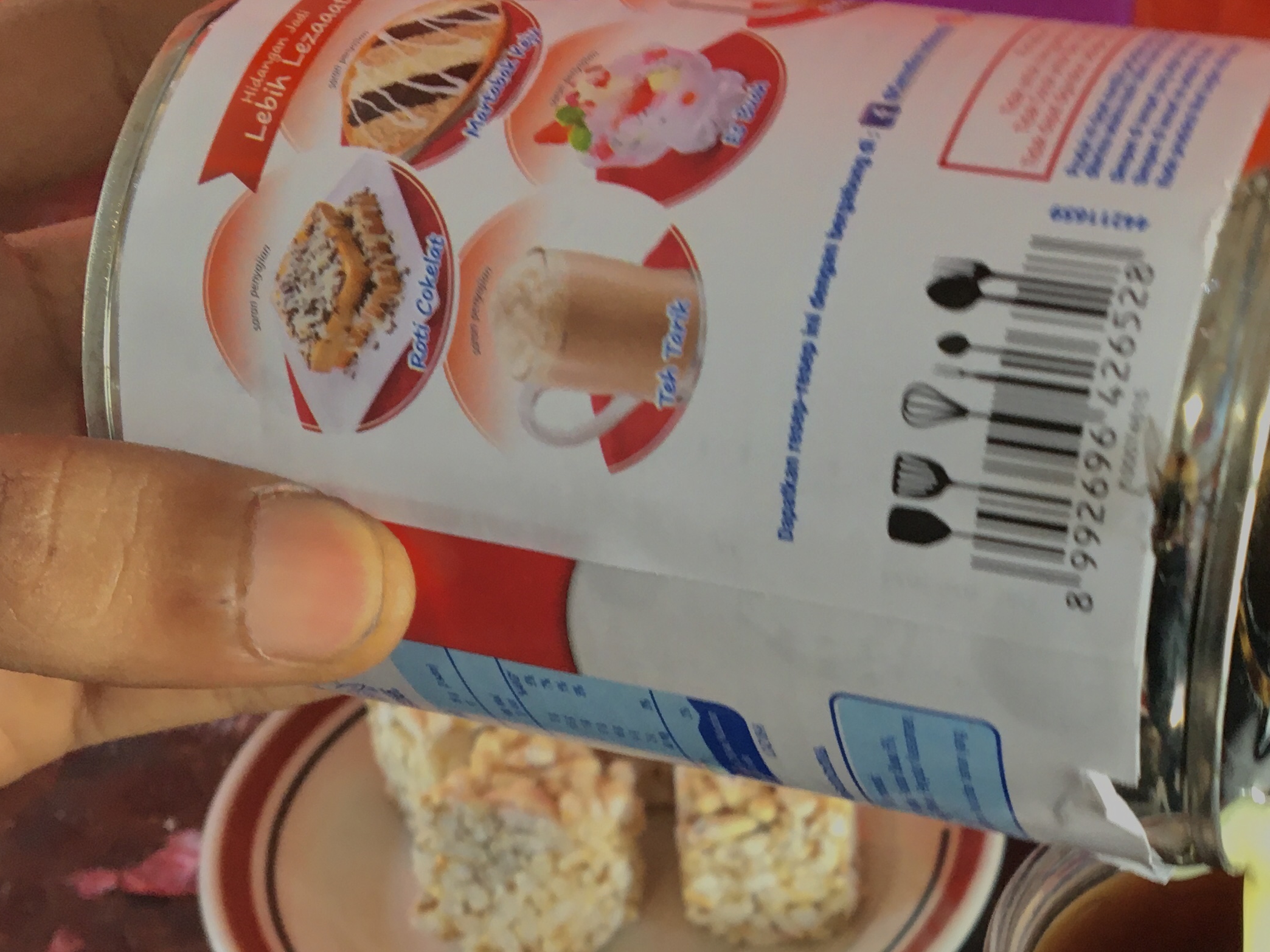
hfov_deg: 33.8
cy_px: 763
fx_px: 2055
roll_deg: -0.1
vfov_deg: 25.6
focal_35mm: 56
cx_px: 911
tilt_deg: -39.0
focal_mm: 4.15
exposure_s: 1/33
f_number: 2.2
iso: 100
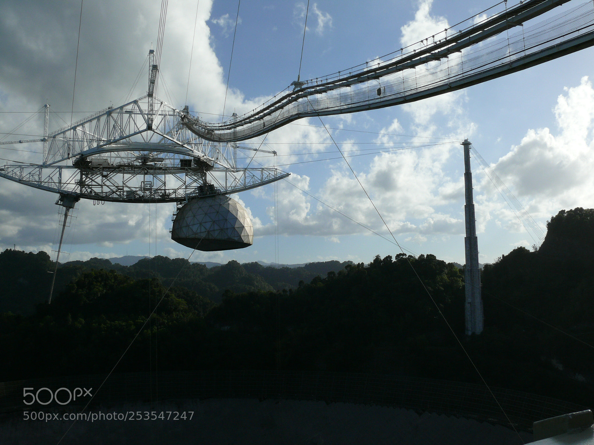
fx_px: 601
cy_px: 222
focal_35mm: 35
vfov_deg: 40.7
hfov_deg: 52.6
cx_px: 297
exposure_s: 1/640
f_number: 8
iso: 100
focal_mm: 7.4
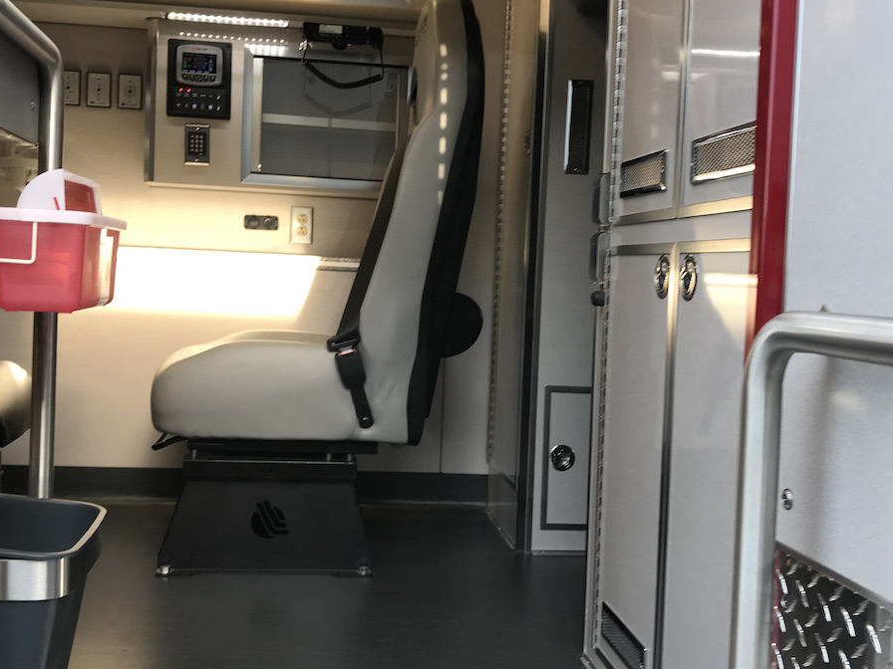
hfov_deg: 46.8
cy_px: 320
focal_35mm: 40
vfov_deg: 36.0
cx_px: 422
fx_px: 1032
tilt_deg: -0.4
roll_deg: -2.1
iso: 20
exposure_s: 1/154
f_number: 1.8
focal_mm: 3.99
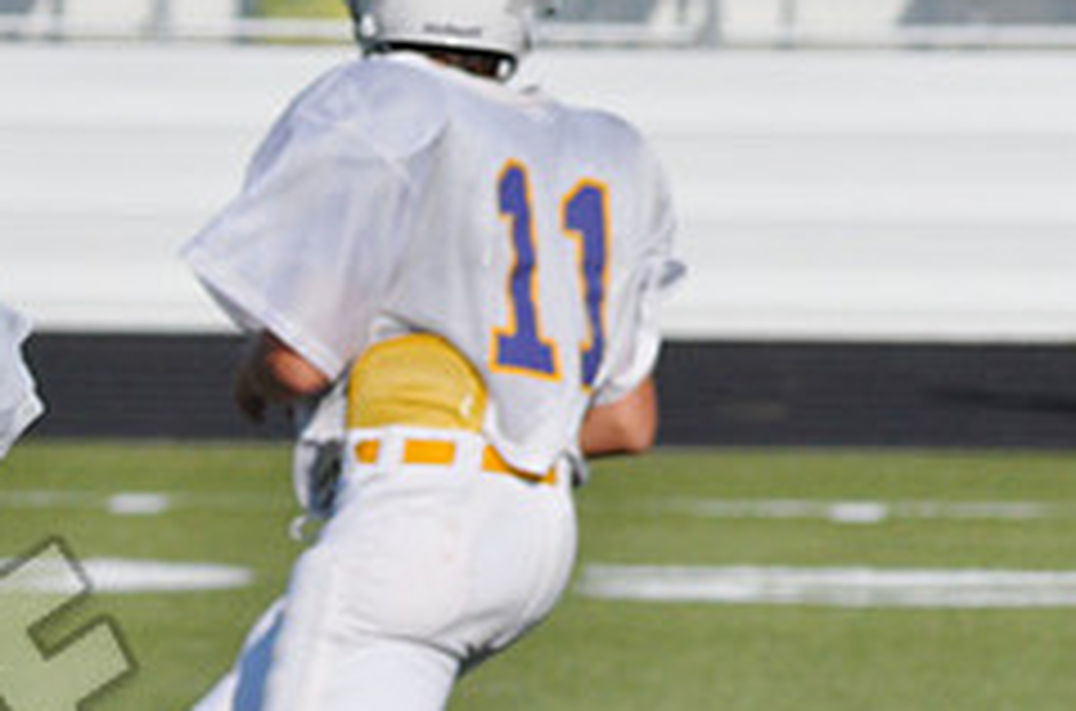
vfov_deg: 2.6
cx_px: -158
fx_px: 15746
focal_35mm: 528
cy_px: 698
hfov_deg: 3.9
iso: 400
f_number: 7.1
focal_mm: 145
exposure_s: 1/1600
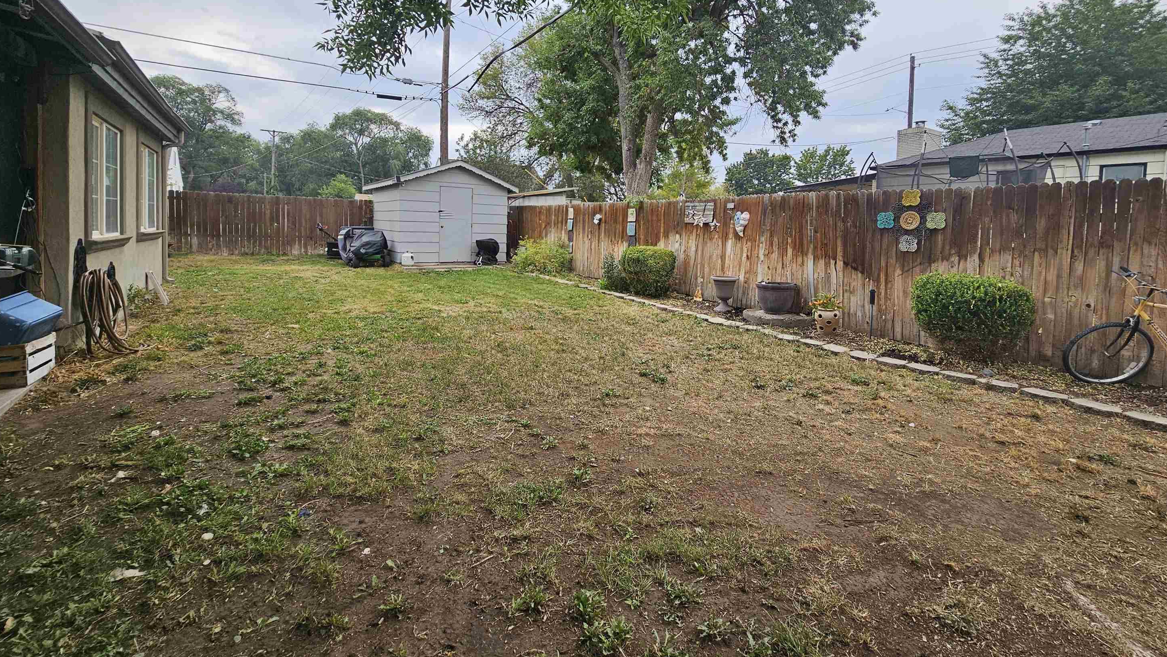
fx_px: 464
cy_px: 248
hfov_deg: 103.0
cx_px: 600
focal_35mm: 15
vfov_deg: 69.4
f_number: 2.2
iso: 50
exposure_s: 1/531
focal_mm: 2.2
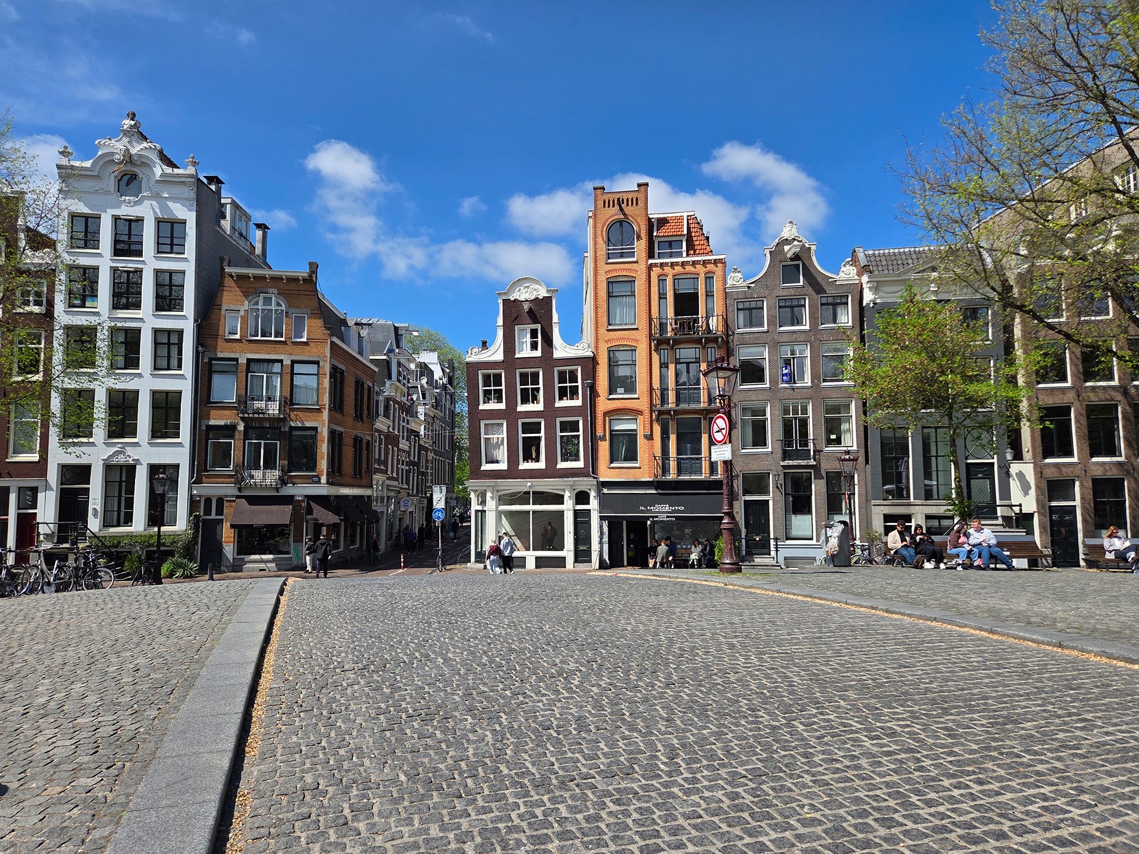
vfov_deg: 58.9
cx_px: 570
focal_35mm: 23
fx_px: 757
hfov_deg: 73.9
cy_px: 427
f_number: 1.8
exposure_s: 1/5399
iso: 80
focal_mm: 5.4
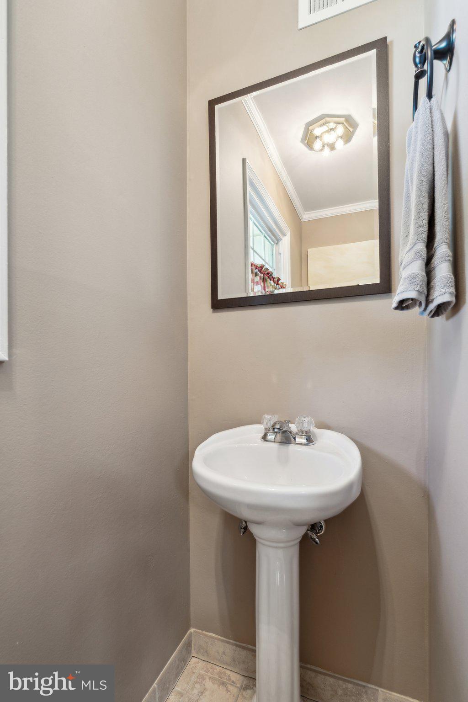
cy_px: 351
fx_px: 312
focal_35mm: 16
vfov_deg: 96.7
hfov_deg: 73.7
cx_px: 234
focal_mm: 16
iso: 200
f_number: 8
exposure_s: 1/2.5
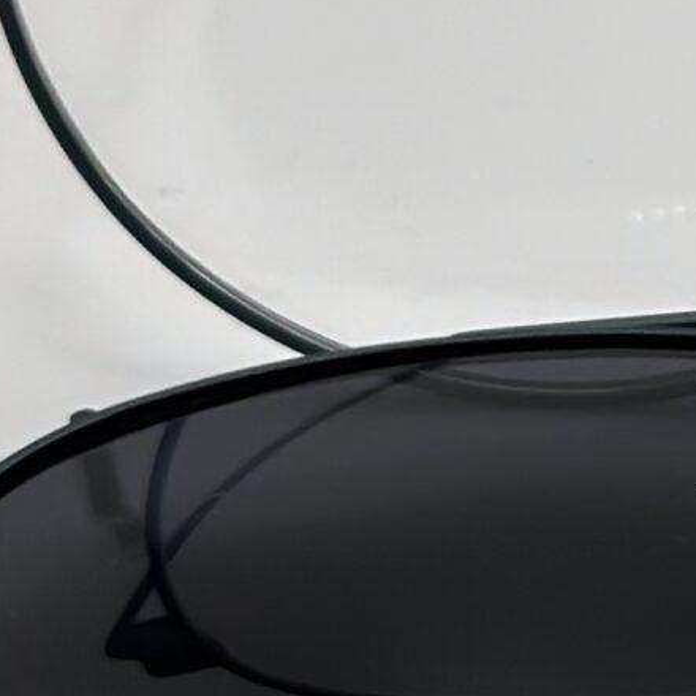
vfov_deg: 7.1
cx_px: 1302
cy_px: 115
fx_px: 5619
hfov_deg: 6.9
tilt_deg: -34.5
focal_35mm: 247
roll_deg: -0.6
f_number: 1.78
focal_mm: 6.86
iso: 80
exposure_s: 1/919
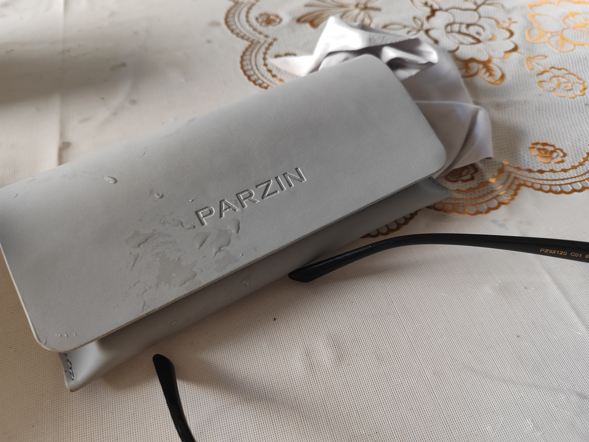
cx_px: 294
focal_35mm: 27
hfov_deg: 65.3
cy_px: 221
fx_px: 459
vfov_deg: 51.4
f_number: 1.8
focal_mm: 6.14
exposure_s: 1/100
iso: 400
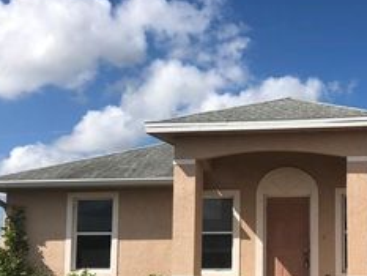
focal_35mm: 60
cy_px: 200
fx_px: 636
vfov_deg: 24.2
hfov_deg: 31.0
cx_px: 313
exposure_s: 1/3472
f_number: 1.8
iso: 25
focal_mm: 3.99
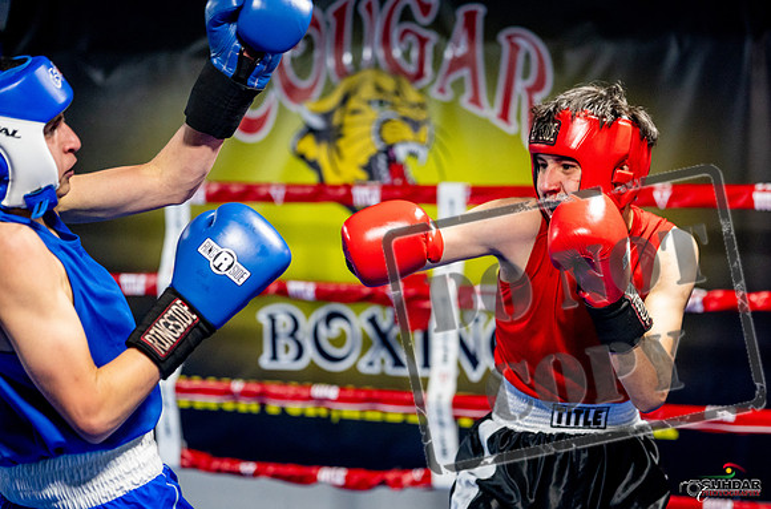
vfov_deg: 15.8
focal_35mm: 86
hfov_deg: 23.7
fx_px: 1834
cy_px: 315
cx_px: 472
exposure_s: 1/1000
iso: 4000
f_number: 2
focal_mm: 70
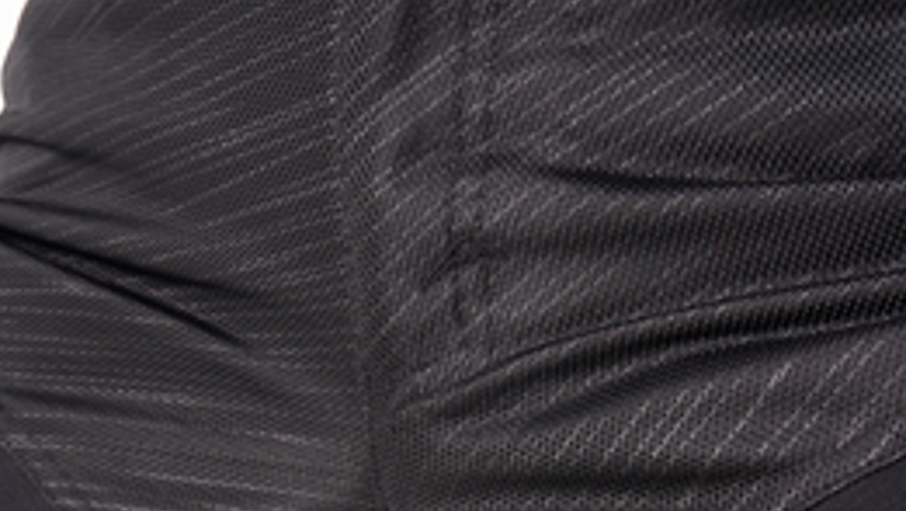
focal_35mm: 77
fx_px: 1850
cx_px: 375
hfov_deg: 27.5
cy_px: 608
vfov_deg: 15.2
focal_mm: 32
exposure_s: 1/80
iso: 160
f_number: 9
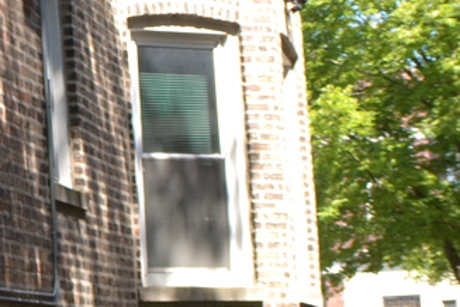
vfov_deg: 7.1
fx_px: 2466
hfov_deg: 9.9
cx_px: -445
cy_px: -52
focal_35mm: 193
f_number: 4.2
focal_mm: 26
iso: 100
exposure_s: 1/125
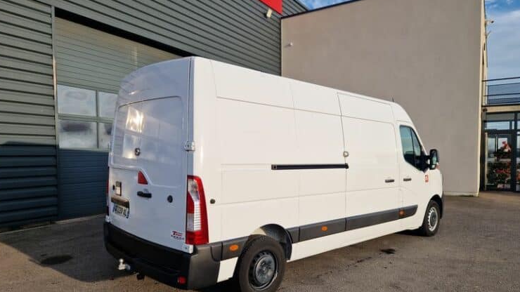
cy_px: 168
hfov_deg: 71.9
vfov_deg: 44.2
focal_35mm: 26
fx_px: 358
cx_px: 260
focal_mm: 5.4
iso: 50
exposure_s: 1/9091
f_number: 1.8
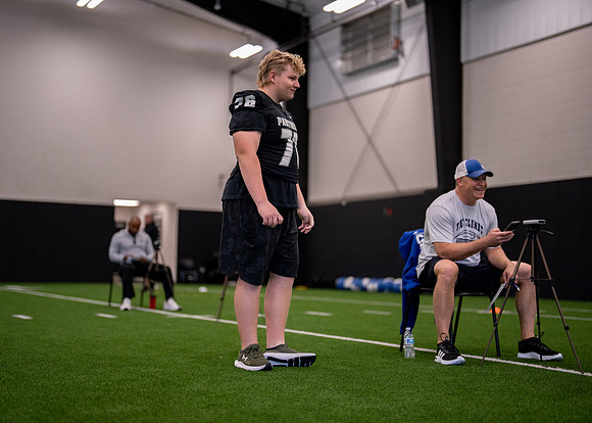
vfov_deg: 27.0
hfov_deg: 37.1
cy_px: 212
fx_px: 881
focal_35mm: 52
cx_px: 275
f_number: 1.2
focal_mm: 50
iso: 1600
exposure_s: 1/1000
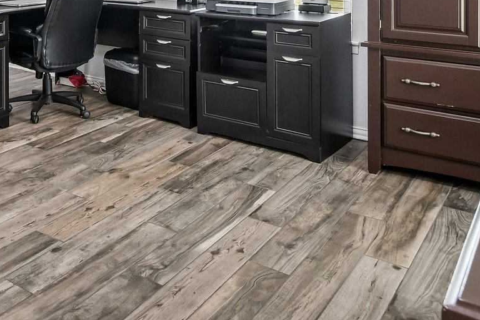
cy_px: -62
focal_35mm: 40
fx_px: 533
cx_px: 63
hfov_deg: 44.8
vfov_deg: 29.0
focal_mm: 10
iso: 400
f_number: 8
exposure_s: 1/20
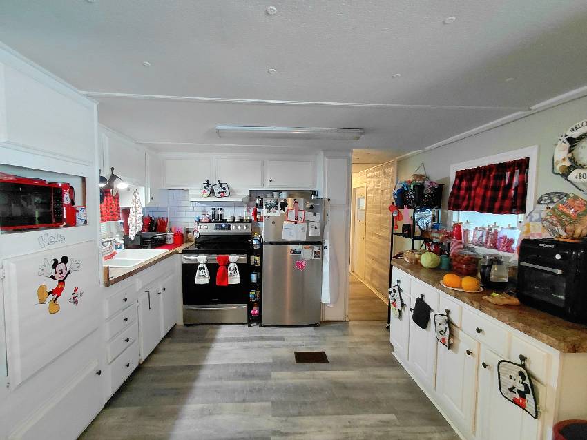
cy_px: 220
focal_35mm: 16
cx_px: 294
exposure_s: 1/30
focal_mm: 1.64
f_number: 2.2
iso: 250
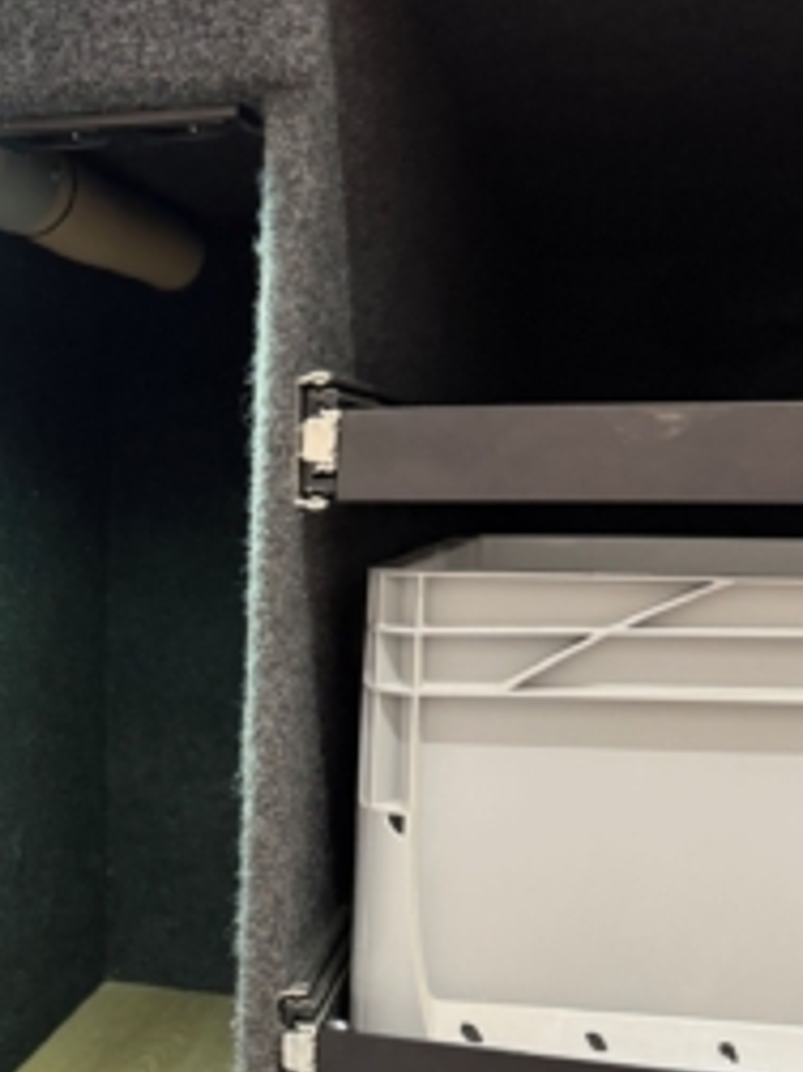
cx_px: -9
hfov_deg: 26.9
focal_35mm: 51
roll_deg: +0.1
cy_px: 771
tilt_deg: -10.7
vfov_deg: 36.8
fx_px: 1579
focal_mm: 6.76
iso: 640
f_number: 1.78
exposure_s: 1/33
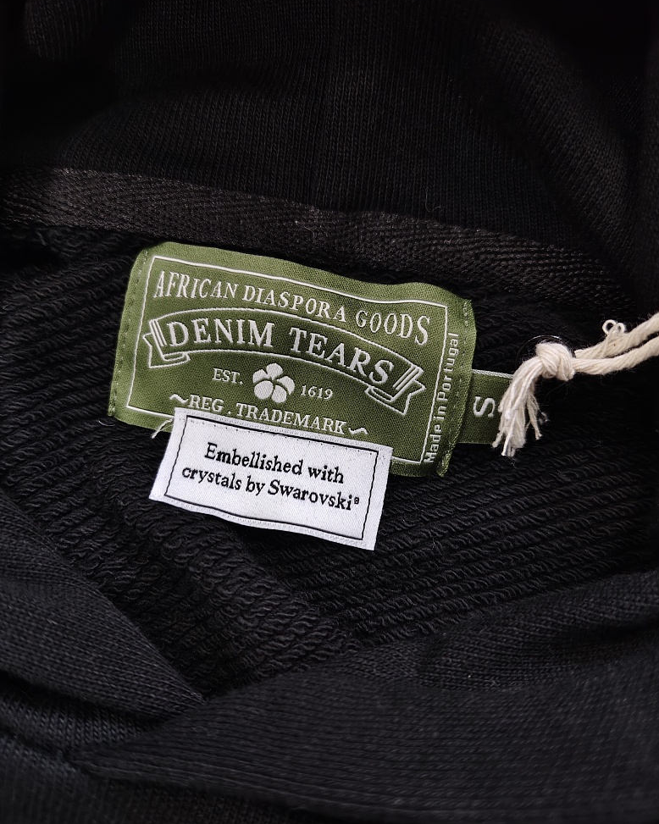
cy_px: 411
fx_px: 634
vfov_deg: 66.0
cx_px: 323
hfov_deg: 54.9
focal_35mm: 26
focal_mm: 5.56
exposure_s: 1/50
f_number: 1.88
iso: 991
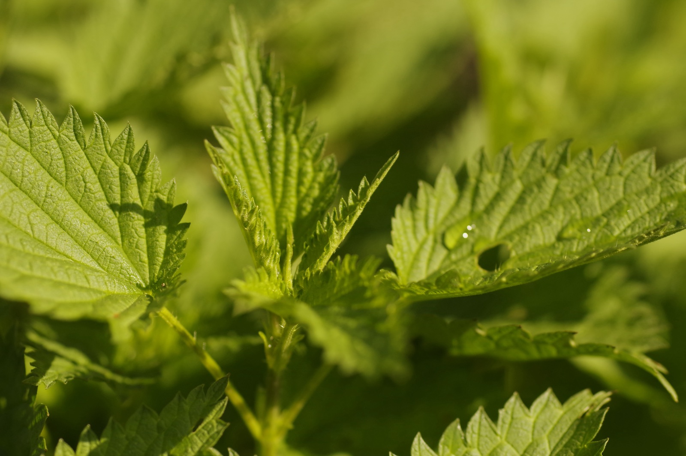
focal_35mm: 105
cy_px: 228
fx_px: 1999
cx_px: 343
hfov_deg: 19.5
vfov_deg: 13.0
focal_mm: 70
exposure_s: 1/5000
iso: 800
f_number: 4
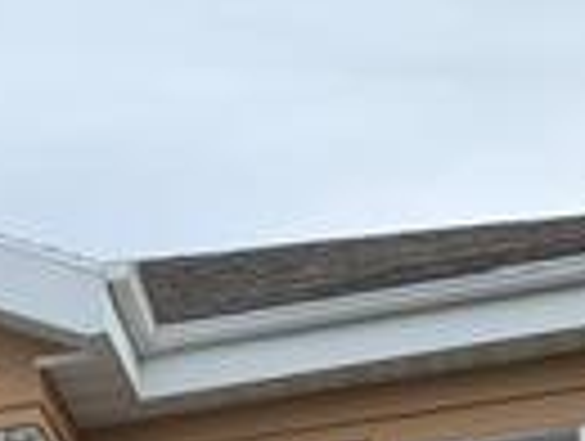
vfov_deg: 10.3
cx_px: -392
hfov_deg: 14.0
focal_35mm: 128
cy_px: 1004
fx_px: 2167
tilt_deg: +5.3
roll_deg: +1.0
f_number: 1.8
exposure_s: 1/1088
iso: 25
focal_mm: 4.25
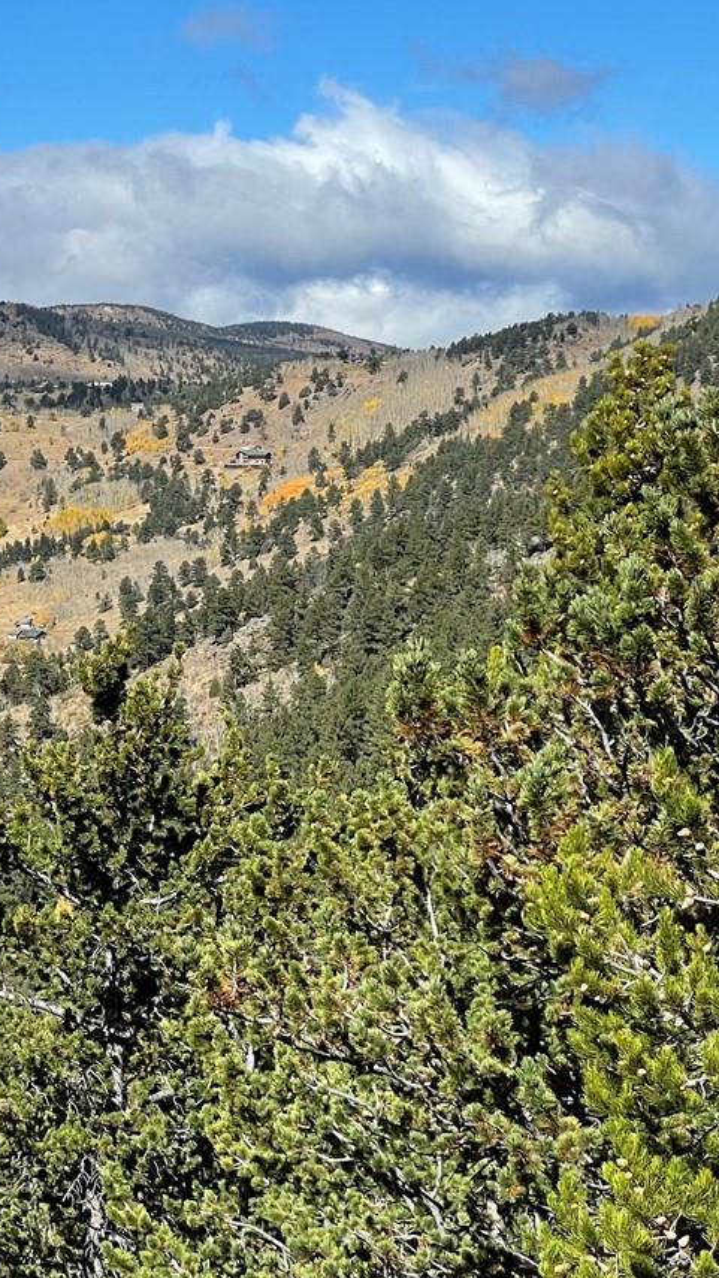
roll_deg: -0.1
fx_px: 3592
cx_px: -309
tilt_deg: -1.6
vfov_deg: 20.2
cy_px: 574
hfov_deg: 11.1
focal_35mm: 106
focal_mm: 6
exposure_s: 1/2283
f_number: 2
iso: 25
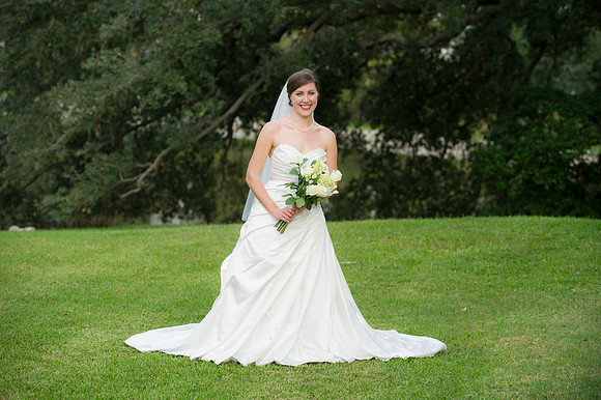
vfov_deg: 12.4
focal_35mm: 110
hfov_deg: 18.6
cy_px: 200
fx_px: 1835
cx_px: 300
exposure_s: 1/640
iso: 320
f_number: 3.5
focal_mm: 110
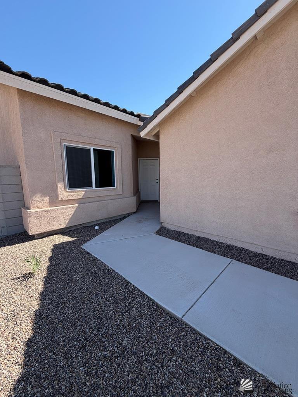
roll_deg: +1.0
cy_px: 198
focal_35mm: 14
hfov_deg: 85.7
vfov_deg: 102.1
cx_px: 149
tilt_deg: -7.3
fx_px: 161
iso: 40
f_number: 2.2
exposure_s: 1/717
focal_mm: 2.22
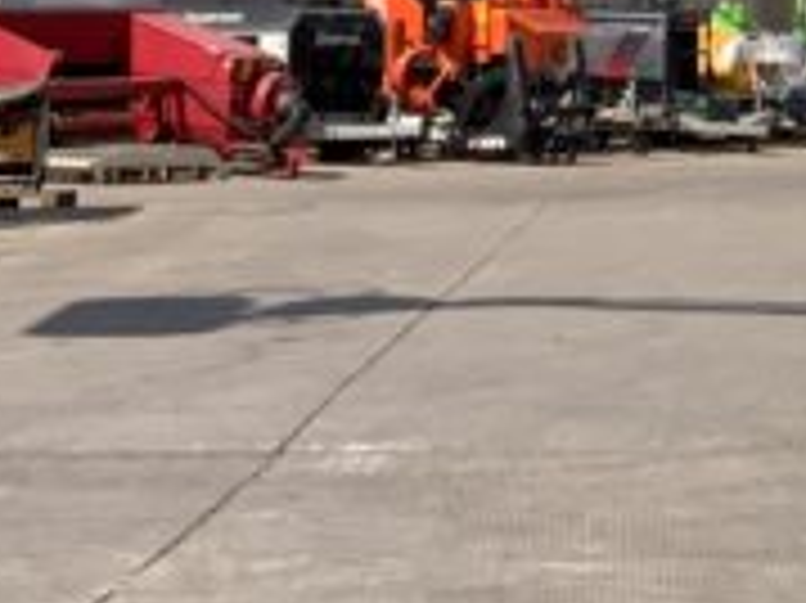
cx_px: 684
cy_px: -891
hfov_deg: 11.9
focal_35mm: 166
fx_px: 3863
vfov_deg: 8.2
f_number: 1.8
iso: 16
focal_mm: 3
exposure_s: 1/1675
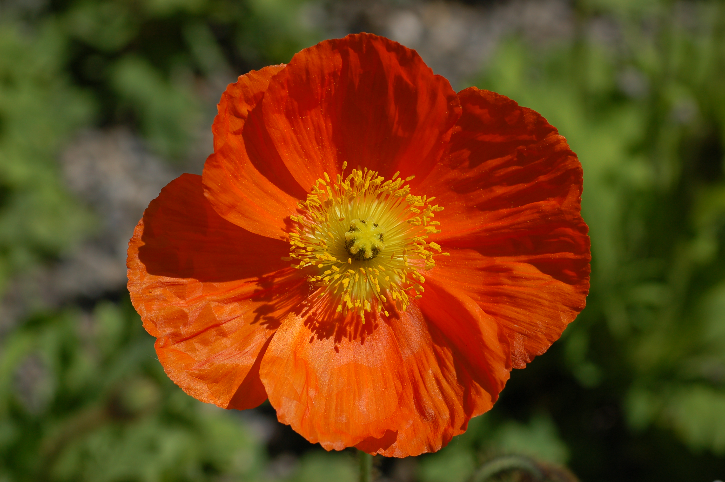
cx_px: 362
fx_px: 2113
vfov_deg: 13.0
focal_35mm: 105
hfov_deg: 19.5
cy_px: 241
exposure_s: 1/640
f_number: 6.3
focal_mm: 70
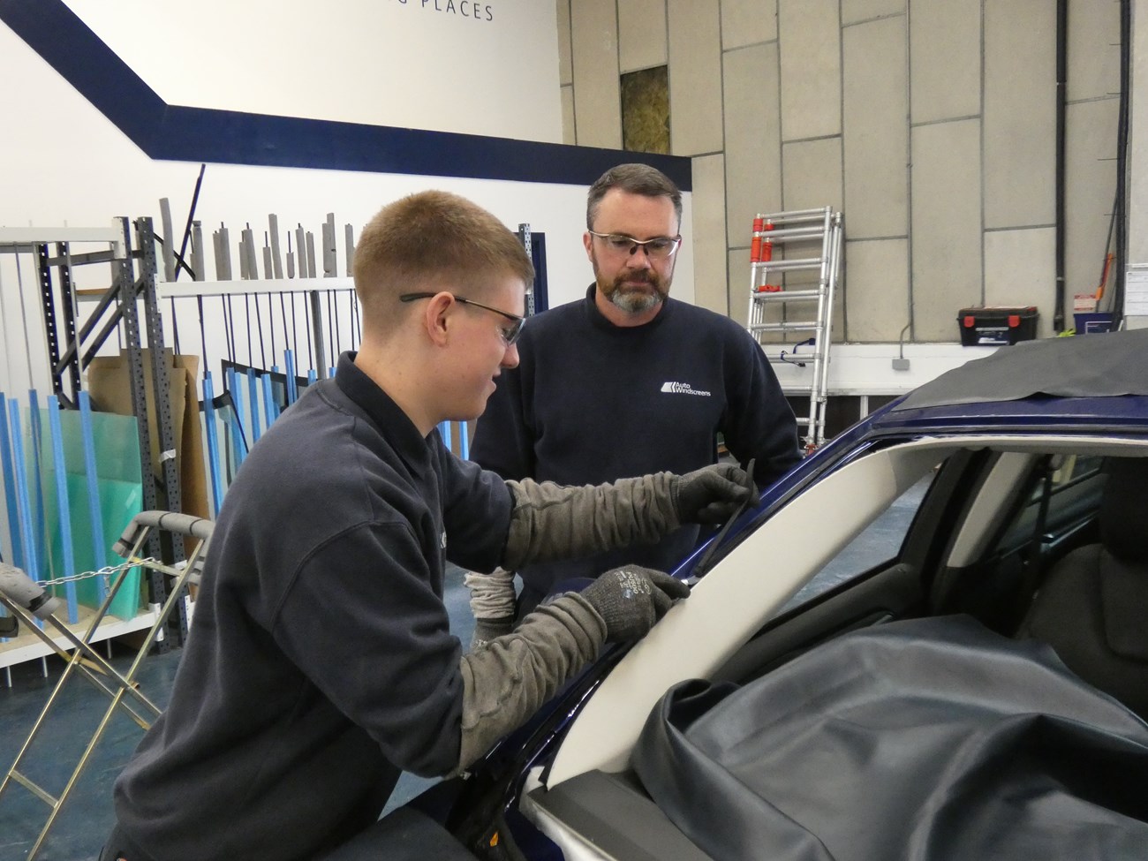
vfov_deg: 42.9
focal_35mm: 33
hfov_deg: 55.4
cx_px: 574
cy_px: 430
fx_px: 1094
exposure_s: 1/80
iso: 1000
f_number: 3.4
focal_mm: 6
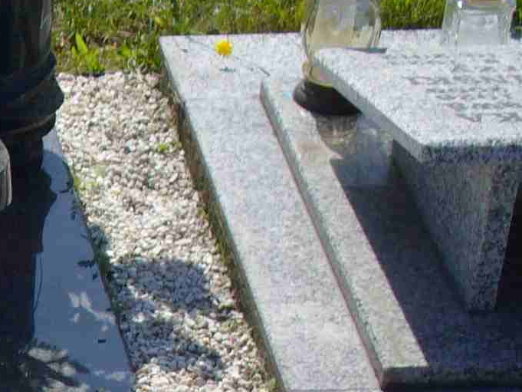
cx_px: -294
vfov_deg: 10.3
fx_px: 2096
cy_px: 595
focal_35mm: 139
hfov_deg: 13.3
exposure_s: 1/320
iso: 80
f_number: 5.6
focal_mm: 6.1
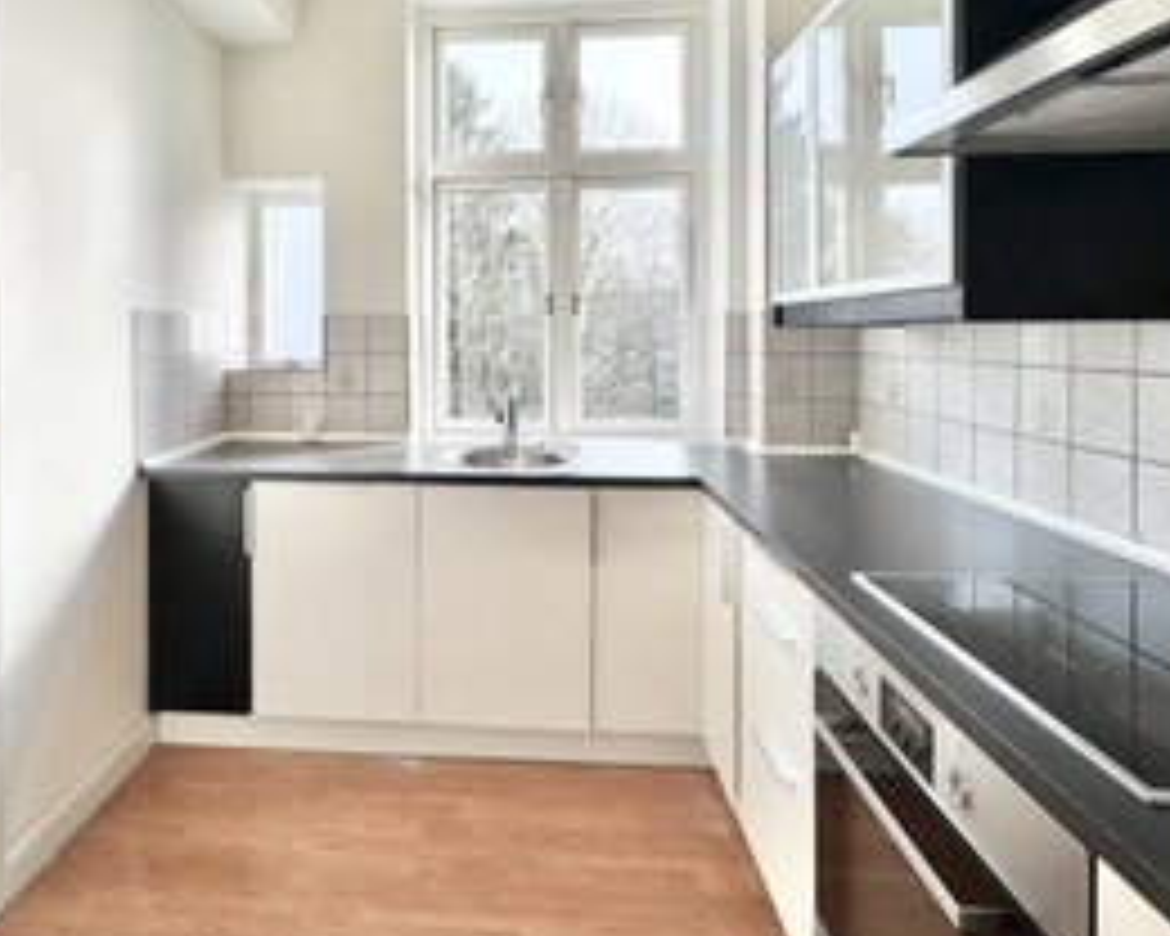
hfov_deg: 76.8
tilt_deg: -1.2
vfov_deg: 64.4
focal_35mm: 21
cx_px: 472
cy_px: 342
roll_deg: +0.5
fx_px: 727
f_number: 2.2
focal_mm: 2.22
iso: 40
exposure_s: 1/175
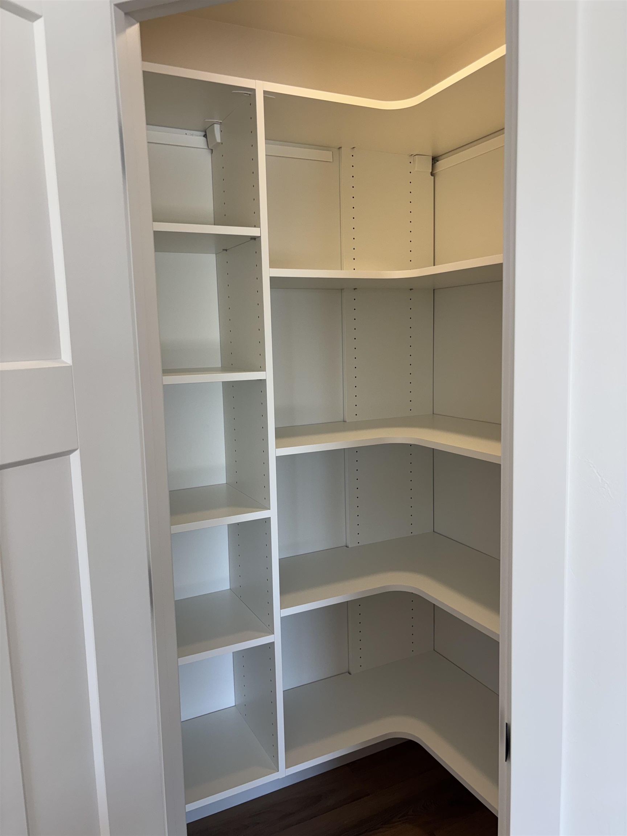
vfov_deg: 67.3
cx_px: 314
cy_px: 418
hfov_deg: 53.1
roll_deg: +0.9
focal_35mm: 26
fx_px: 628
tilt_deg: -6.8
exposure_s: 1/160
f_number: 1.6
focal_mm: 5.96
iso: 40
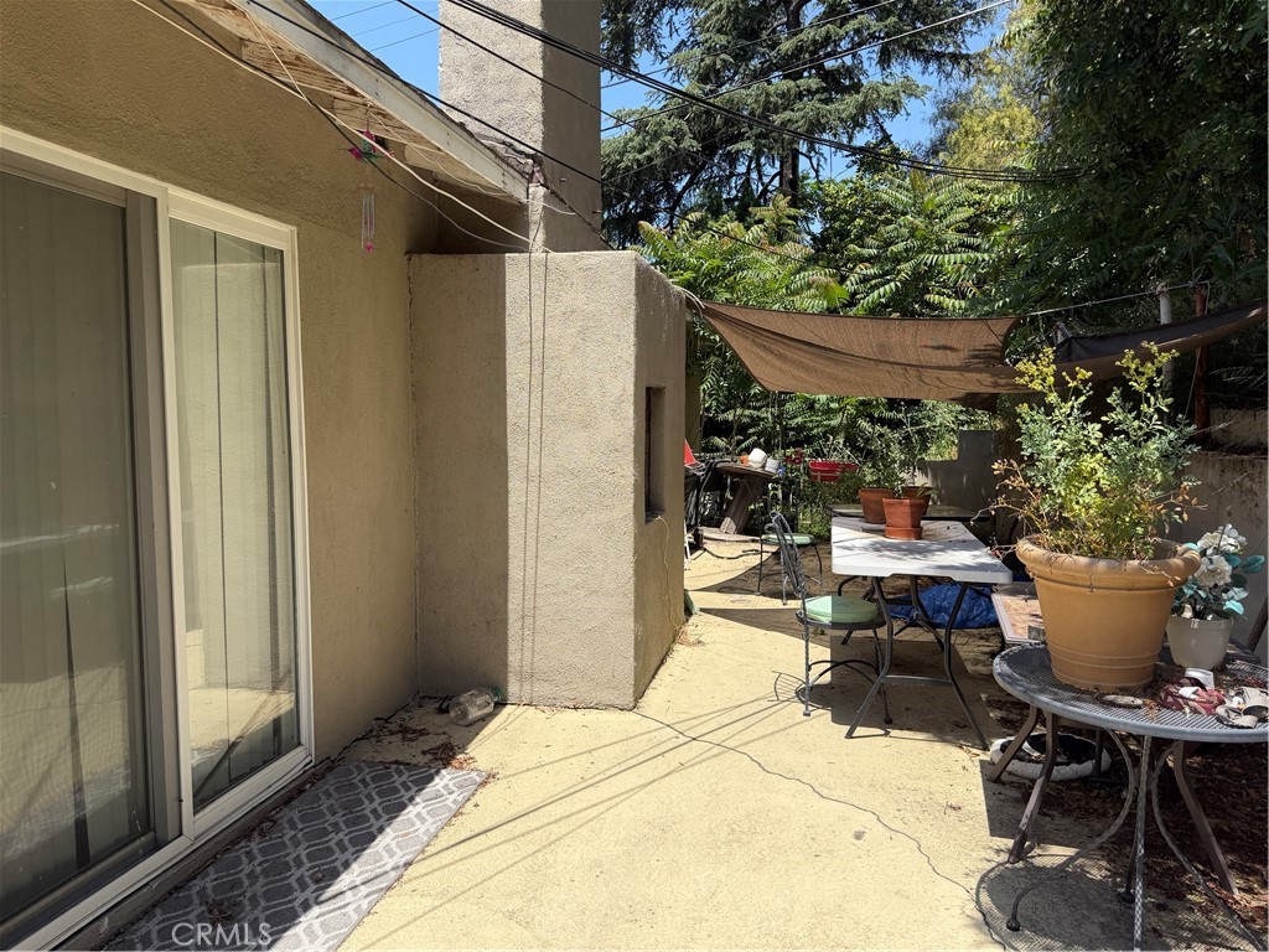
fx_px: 880
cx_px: 634
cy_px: 476
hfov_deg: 71.6
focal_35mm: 24
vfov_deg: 56.8
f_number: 1.78
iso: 80
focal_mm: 6.76
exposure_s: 1/3953
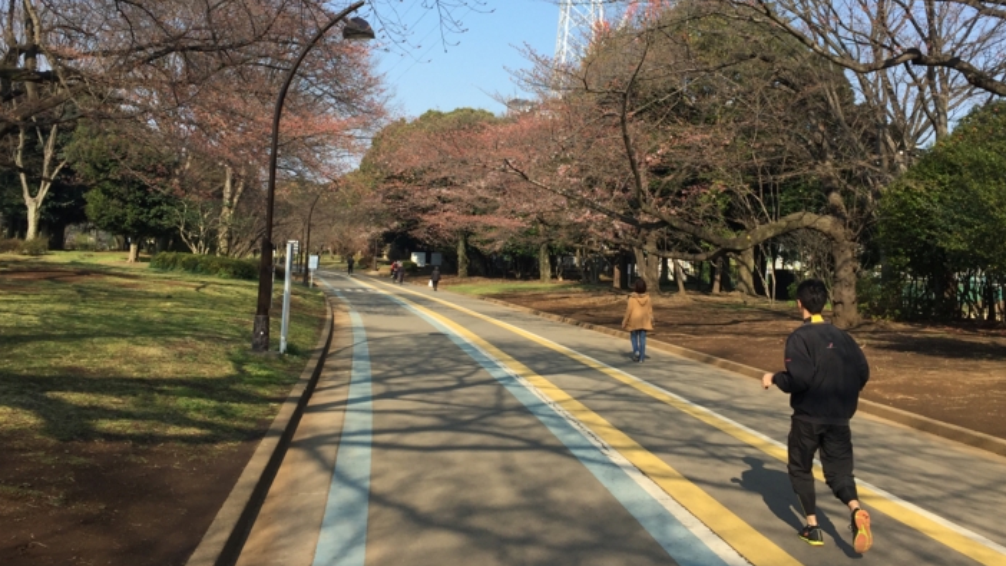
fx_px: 960
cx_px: 529
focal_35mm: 36
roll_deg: -2.1
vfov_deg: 32.4
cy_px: 158
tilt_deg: +6.2
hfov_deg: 55.3
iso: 32
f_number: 2.2
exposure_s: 1/1163
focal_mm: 4.15
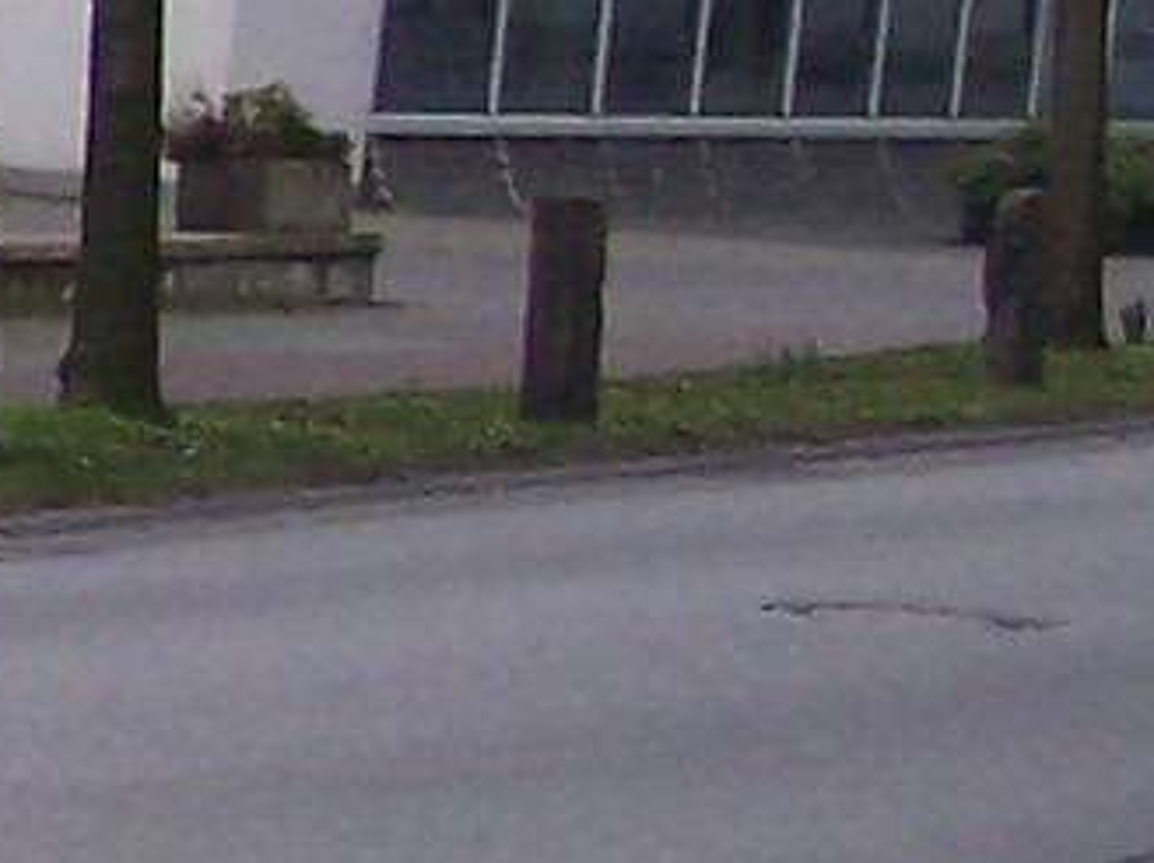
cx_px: -2038
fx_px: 9924
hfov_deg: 6.2
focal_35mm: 298
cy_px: -288
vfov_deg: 5.0
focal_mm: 8
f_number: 2.8
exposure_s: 1/700
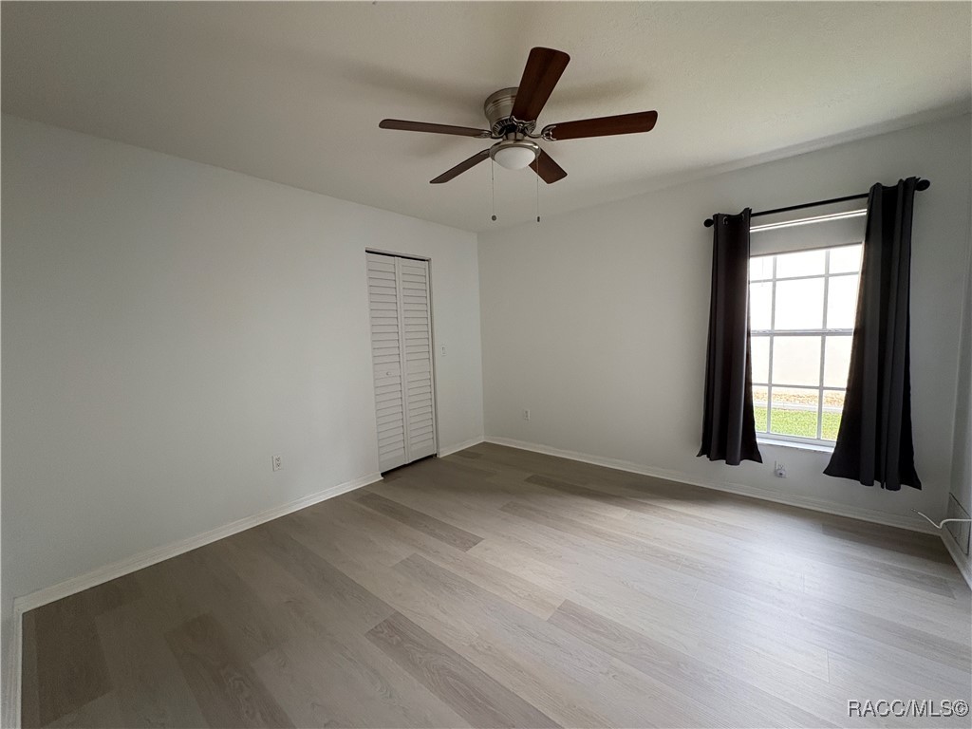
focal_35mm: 14
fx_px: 393
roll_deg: +2.7
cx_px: 486
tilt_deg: -5.0
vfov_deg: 85.7
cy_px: 364
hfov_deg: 102.1
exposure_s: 1/60
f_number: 2.2
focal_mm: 2.22
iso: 400
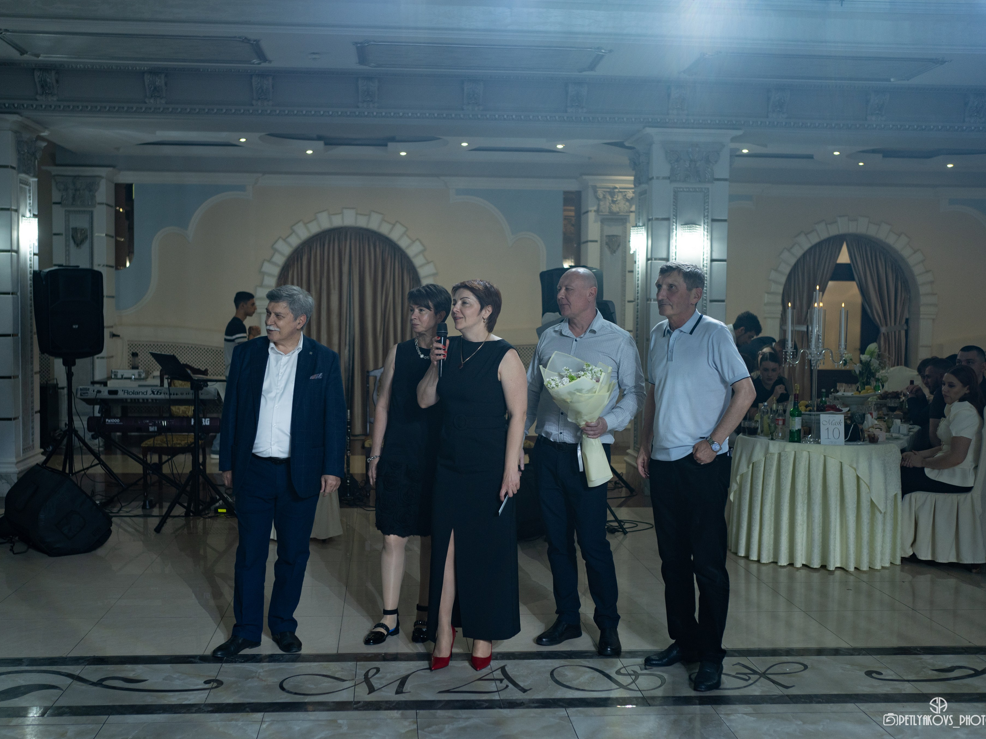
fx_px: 1082
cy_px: 371
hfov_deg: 48.9
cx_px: 458
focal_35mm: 38
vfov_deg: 37.7
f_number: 2.5
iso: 1000
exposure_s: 1/160
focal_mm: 35
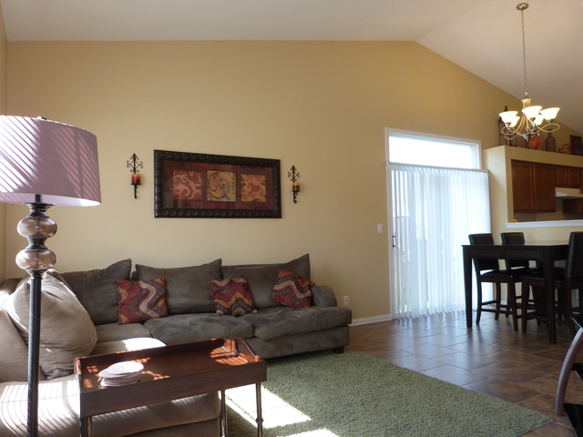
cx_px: 292
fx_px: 421
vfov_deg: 54.9
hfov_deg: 69.4
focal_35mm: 25
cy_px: 218
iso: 125
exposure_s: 1/60
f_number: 2.8
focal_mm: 4.5
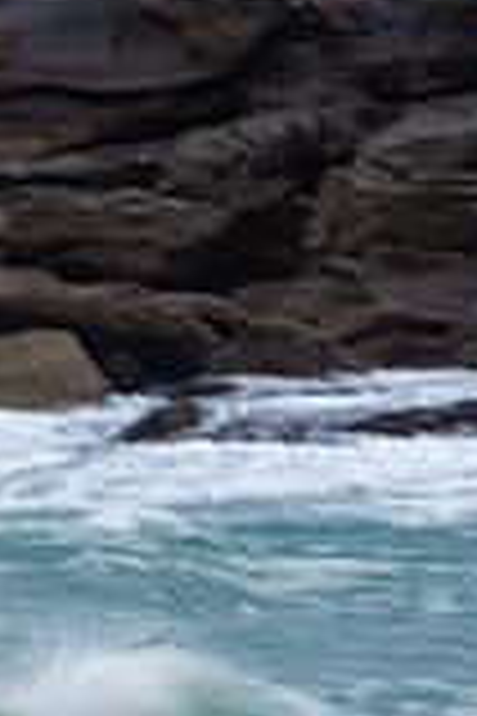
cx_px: -680
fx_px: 54294
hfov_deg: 0.5
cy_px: 619
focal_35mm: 2732
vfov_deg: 0.8
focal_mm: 500
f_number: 22
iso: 100
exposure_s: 1/25
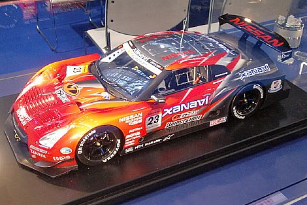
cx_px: 156
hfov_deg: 38.9
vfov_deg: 26.5
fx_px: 435
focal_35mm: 51
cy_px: 94
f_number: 3.4
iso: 400
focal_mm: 7.91
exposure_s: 1/50
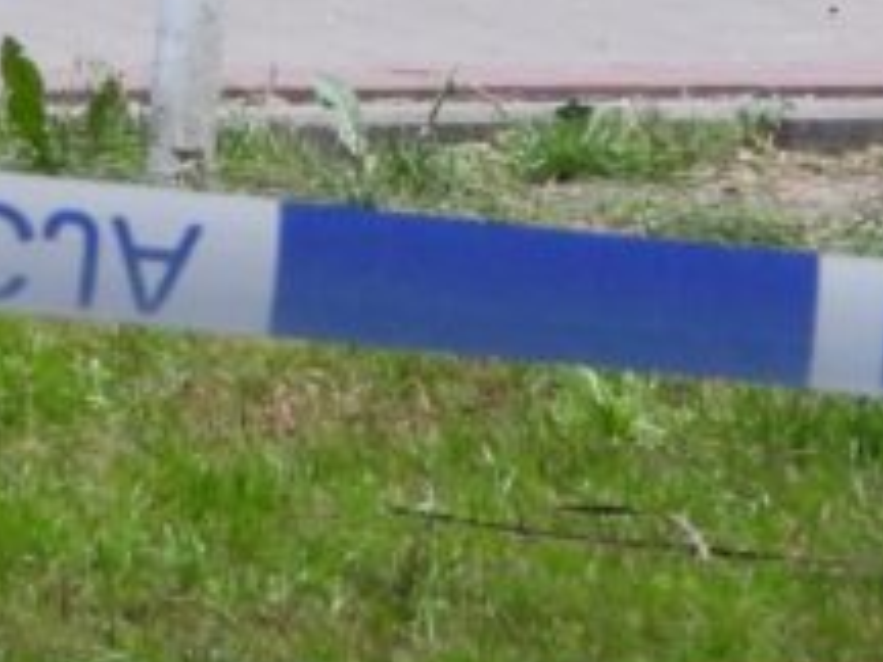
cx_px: 33
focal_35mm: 879
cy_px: -854
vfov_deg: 1.7
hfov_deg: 2.3
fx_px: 22422
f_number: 4.5
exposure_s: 1/20
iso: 400
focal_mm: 33.2
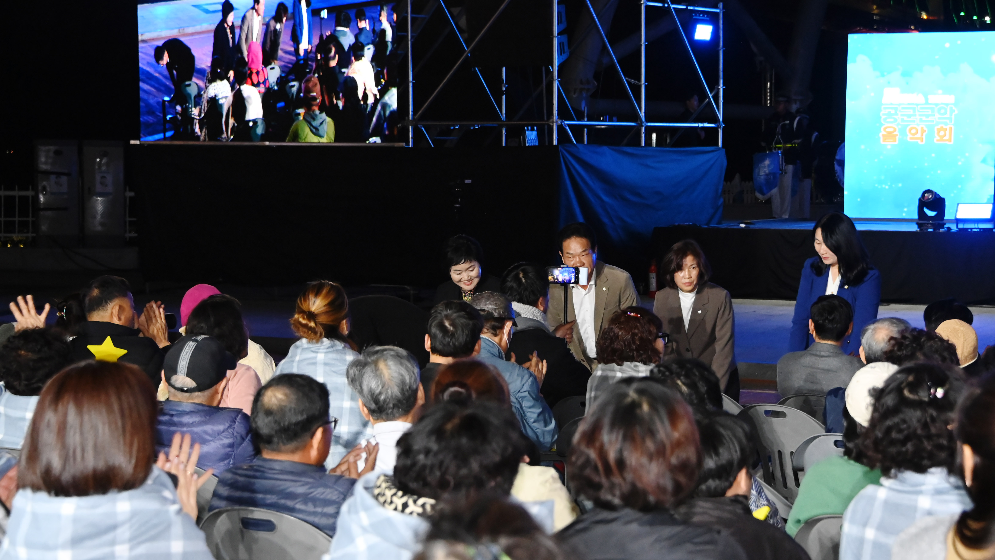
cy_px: 267
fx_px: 2375
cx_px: 589
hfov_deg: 23.6
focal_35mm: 90
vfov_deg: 13.4
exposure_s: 1/200
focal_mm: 72
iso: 6400
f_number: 5.6
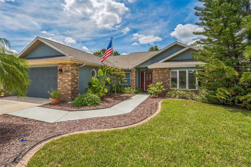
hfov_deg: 96.8
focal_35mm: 16
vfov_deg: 73.7
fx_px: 112
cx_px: 126
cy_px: 84
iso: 1600
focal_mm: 16
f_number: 9
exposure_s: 1/3200
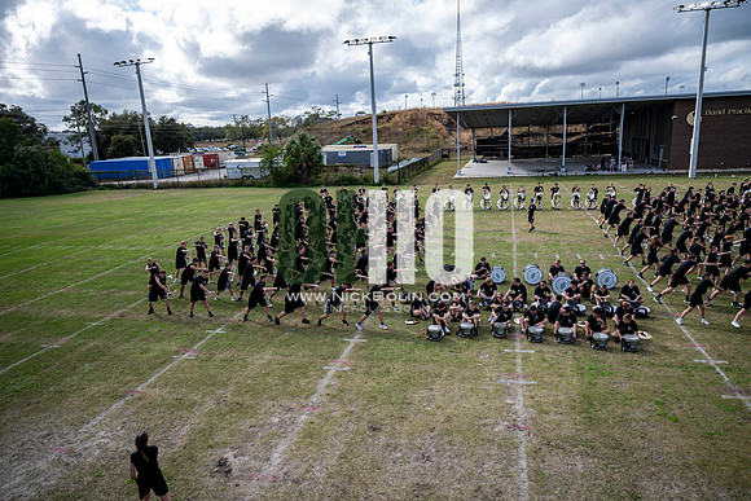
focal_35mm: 24
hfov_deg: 73.7
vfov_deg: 53.2
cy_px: 250
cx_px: 376
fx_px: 501
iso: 125
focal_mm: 24
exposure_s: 1/1250
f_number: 2.8
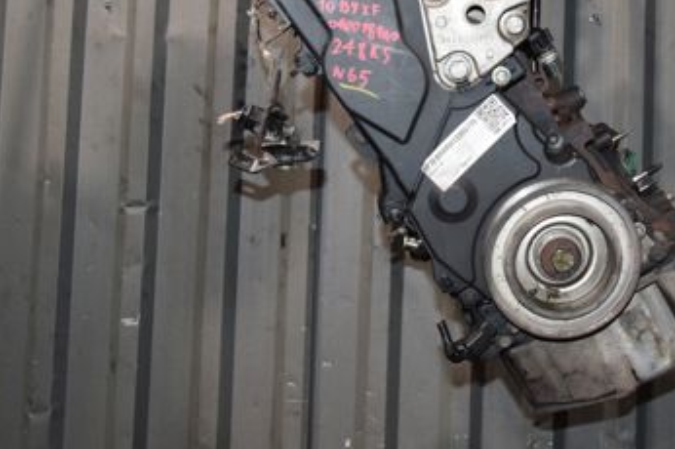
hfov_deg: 32.4
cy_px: 100
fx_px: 1143
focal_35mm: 61
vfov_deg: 22.0
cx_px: 496
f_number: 5.6
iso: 1600
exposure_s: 1/60
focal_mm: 22
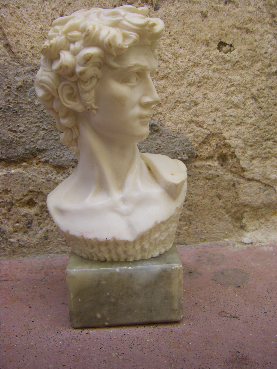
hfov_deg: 37.7
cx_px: 138
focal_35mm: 38
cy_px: 184
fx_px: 405
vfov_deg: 49.0
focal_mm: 6.3
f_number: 3.5
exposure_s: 1/100
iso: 64
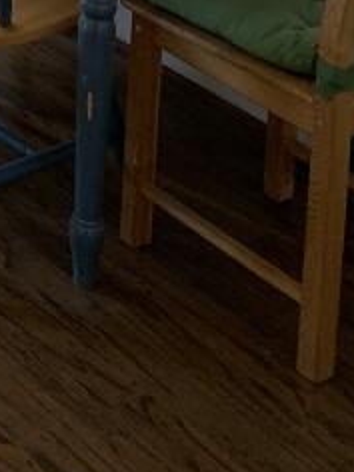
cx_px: -408
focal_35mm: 113
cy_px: -436
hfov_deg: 11.5
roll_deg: -0.8
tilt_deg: -9.6
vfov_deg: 14.7
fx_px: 1541
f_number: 1.8
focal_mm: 4.25
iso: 100
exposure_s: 1/120
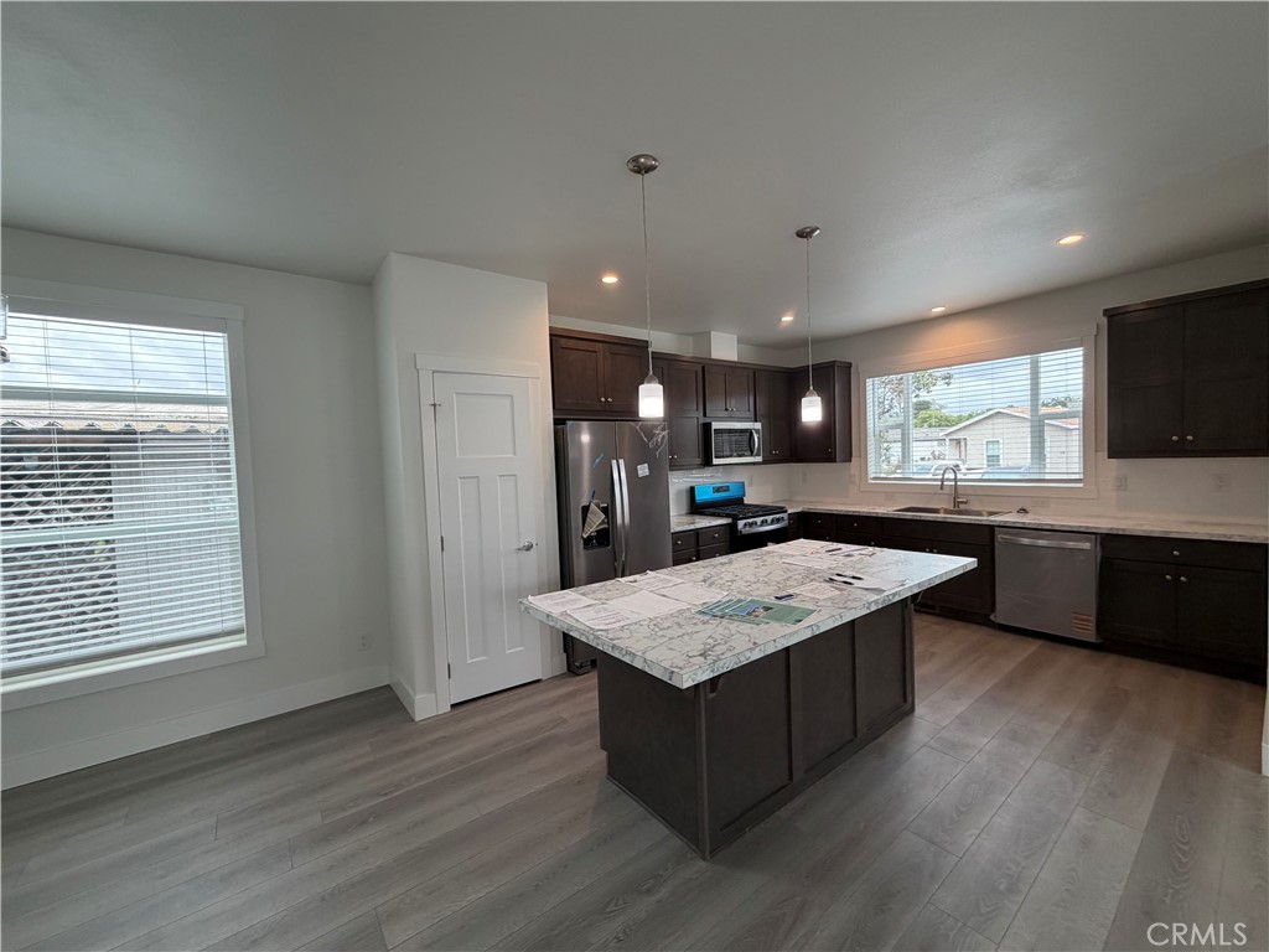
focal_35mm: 14
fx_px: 513
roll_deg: +2.7
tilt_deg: -1.8
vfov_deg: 85.7
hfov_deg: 102.1
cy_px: 476
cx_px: 634
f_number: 2.2
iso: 125
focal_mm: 2.22
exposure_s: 1/120
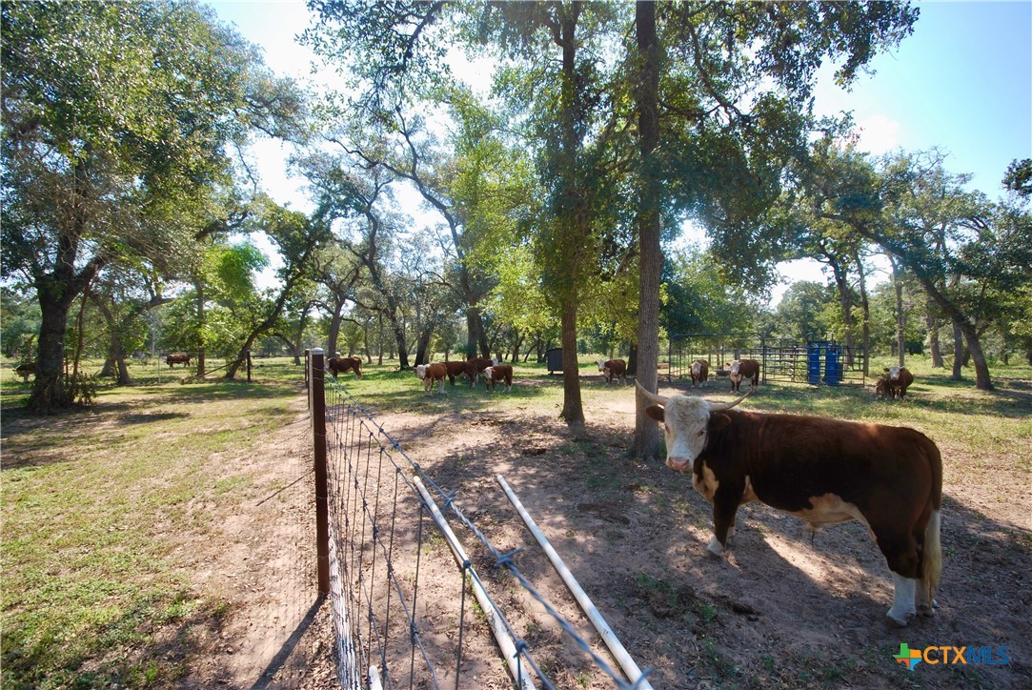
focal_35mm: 15
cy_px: 345
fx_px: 430
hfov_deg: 100.3
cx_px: 516
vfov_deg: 77.4
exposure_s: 1/160
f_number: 6.3
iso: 100
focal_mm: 10
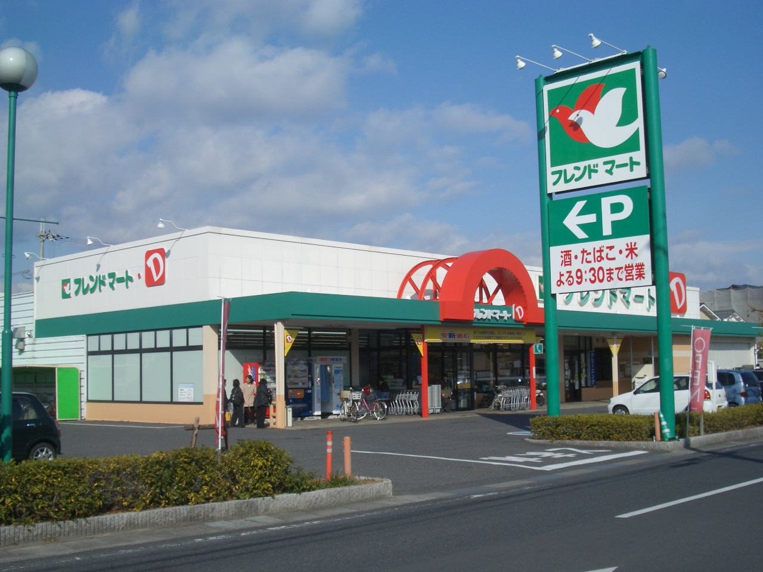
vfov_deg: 35.1
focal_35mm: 41
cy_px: 286
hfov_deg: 45.8
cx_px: 382
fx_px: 904
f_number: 4.6
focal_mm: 6.8
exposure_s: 1/1000
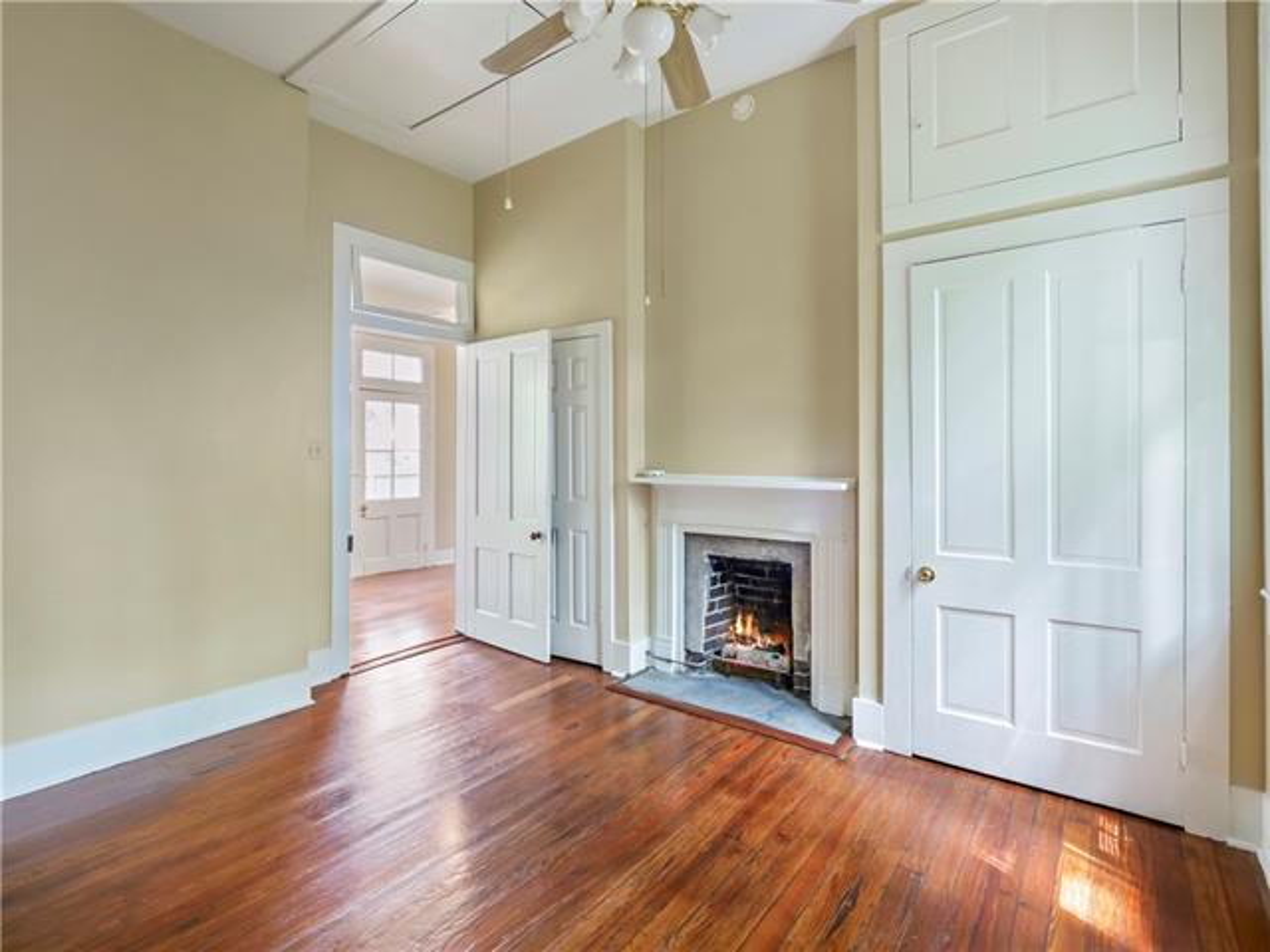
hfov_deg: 94.5
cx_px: 635
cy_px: 476
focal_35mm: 16
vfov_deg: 78.1
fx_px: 587
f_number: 4
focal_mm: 8
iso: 800
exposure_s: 1/10
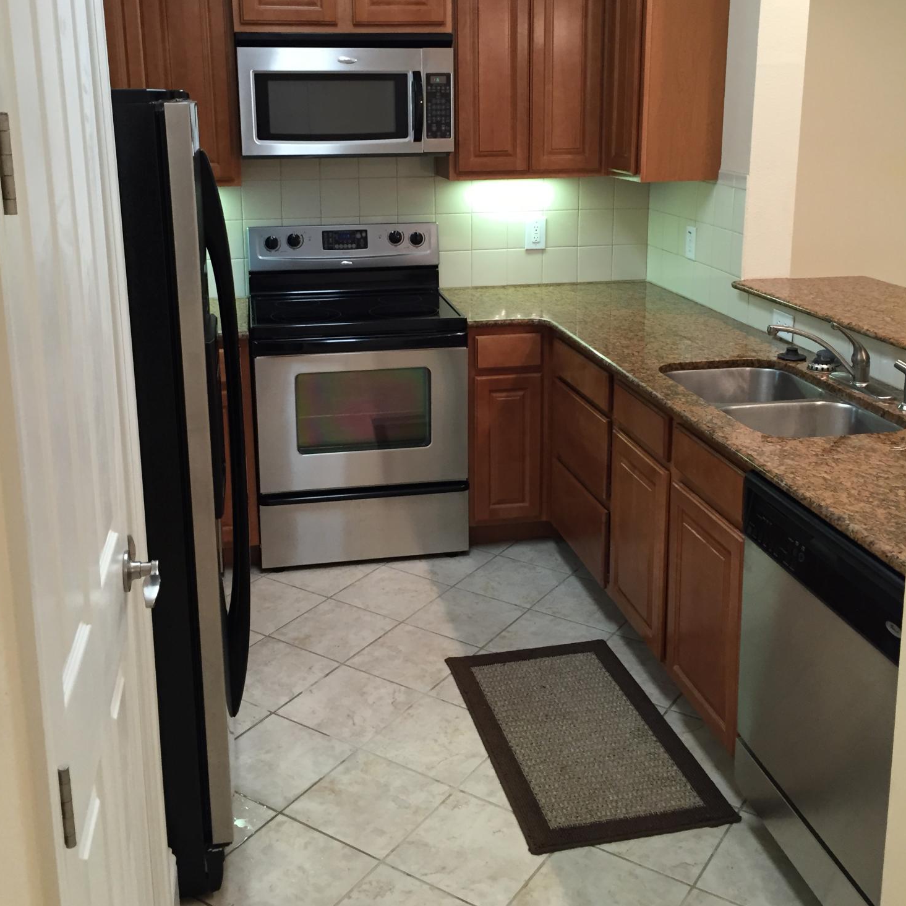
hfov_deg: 47.2
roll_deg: +0.9
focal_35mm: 35
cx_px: 448
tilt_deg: -10.1
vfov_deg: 46.7
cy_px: 330
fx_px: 1036
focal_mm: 4.15
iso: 125
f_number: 2.2
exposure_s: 1/30
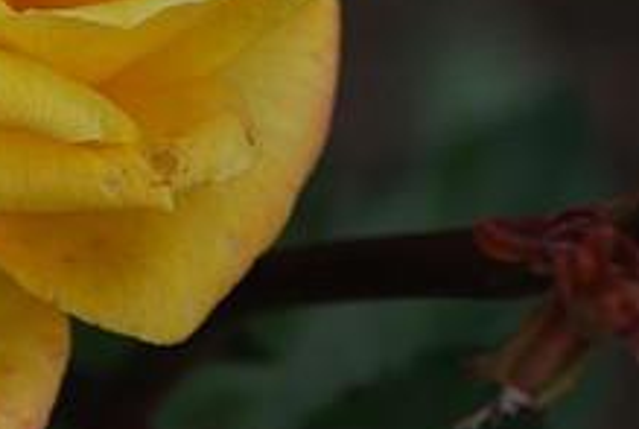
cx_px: -35
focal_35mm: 535
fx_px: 9521
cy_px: -127
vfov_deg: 2.6
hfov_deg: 3.8
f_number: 8
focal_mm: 135
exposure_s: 1/125
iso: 140
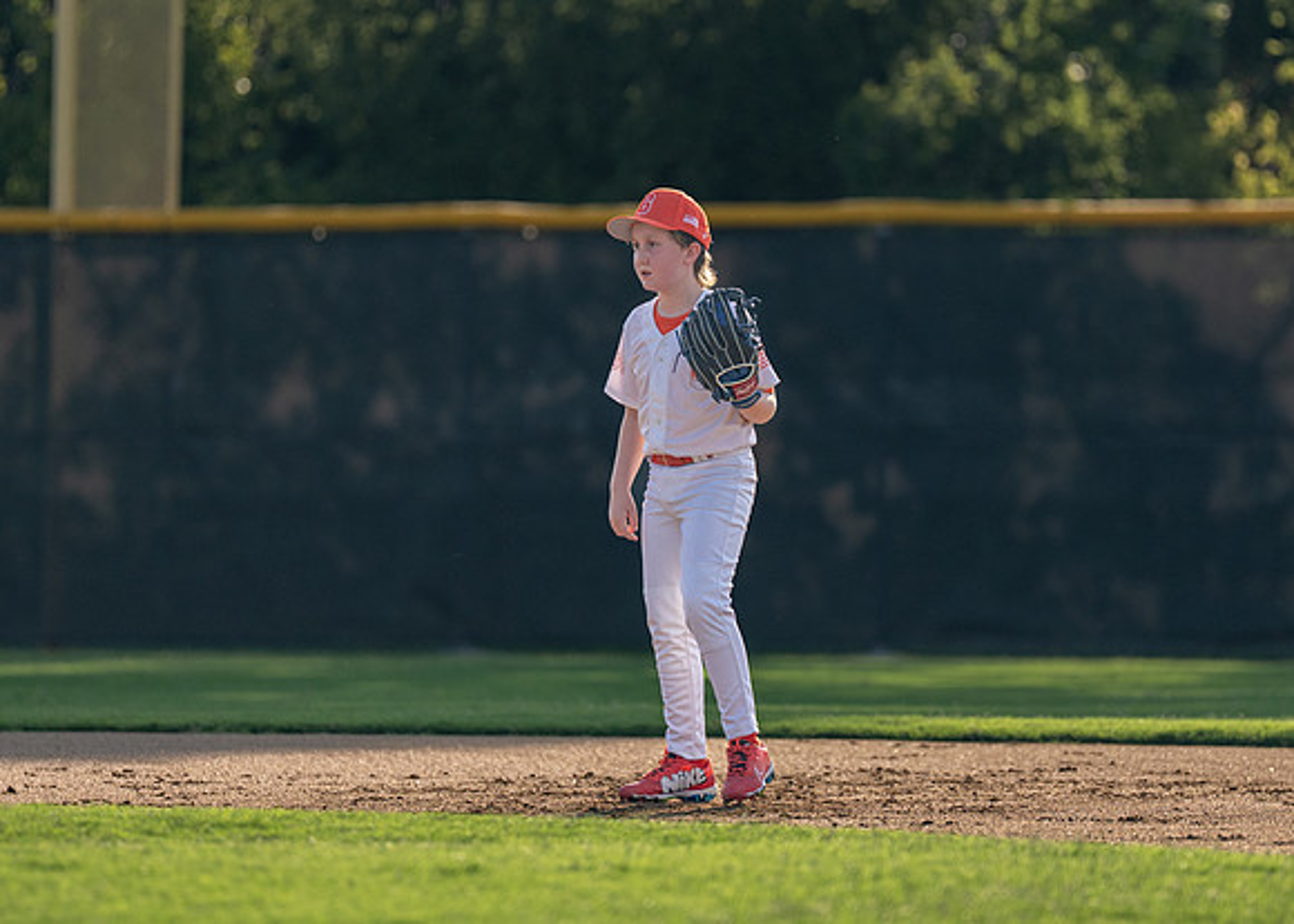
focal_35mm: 377
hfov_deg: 5.3
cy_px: 394
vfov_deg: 3.8
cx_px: 716
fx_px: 13865
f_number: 2.8
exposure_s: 1/3200
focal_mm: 200
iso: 250
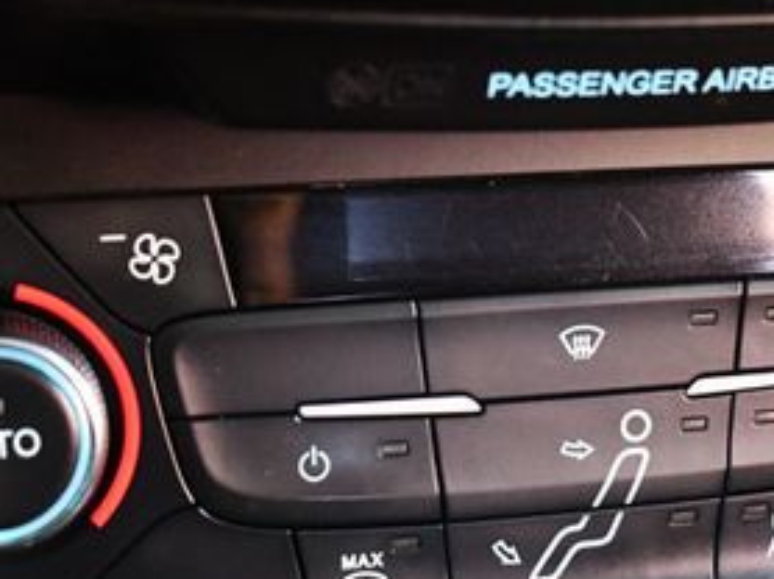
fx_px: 2078
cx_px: 510
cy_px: 362
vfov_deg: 15.8
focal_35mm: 93
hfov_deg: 21.0
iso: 3600
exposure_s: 1/60
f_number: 4.2
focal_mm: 28
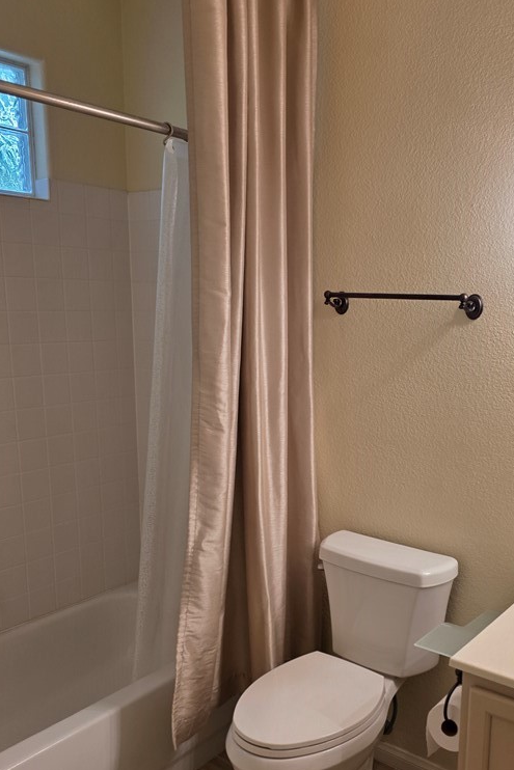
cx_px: 322
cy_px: 444
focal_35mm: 33
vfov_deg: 57.0
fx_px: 706
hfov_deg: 39.7
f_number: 1.7
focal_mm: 6.3
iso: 100
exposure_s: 1/120
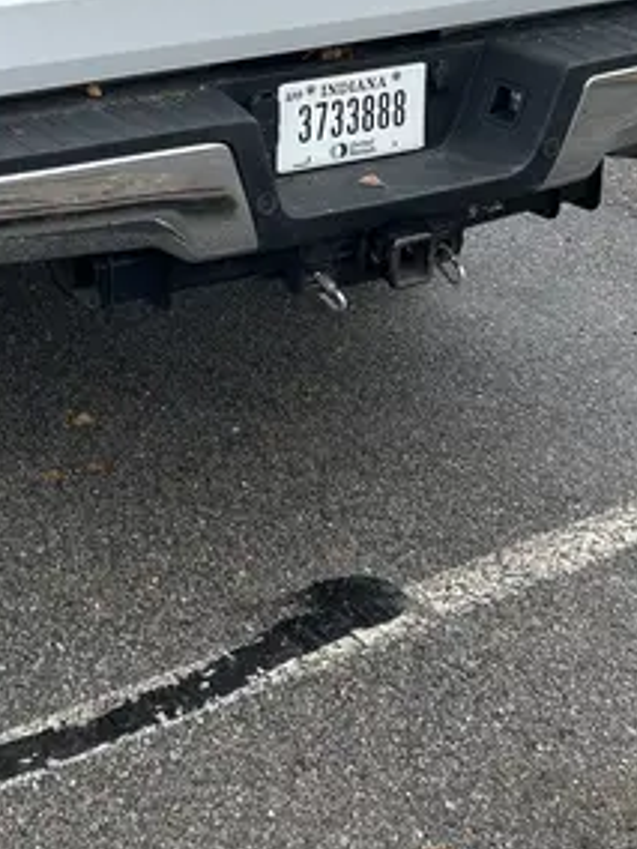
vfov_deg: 27.4
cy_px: 13
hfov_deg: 21.4
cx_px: 51
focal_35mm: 67
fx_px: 1644
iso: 50
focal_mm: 5.7
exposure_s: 1/1280
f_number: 1.5
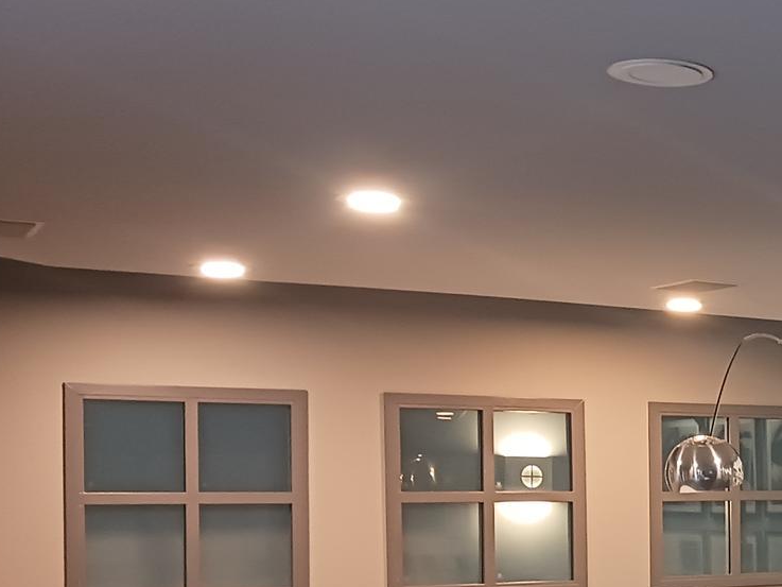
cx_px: 1038
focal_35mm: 75
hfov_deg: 22.9
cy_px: 507
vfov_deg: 19.4
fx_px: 1695
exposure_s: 1/24
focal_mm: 4
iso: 400
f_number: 1.8
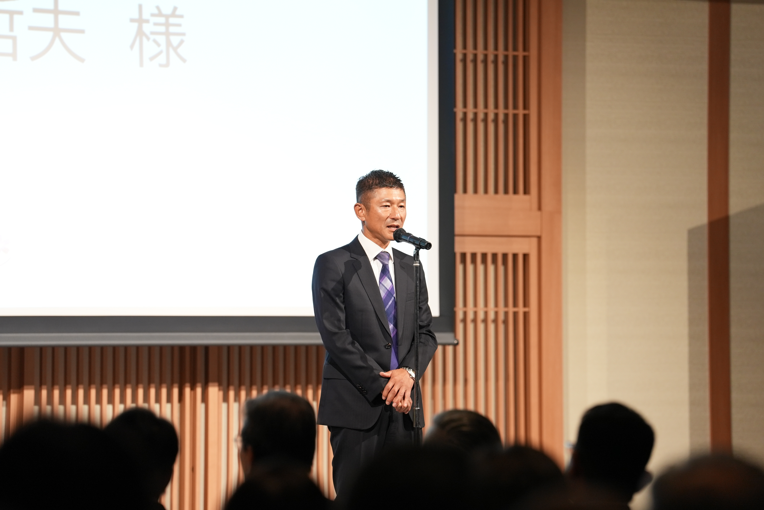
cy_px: 255
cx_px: 382
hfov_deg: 10.3
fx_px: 4247
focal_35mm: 200
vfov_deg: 6.9
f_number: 4
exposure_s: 1/60
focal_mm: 200
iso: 1250
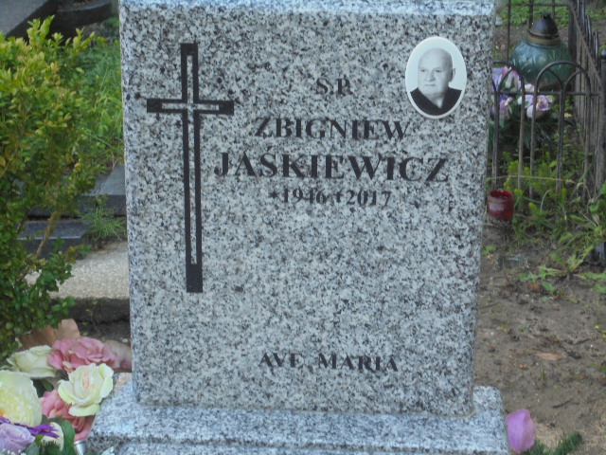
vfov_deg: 17.8
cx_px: 303
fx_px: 1453
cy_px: 228
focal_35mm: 83
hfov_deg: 23.6
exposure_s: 1/30
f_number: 6.7
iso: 200
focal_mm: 14.9
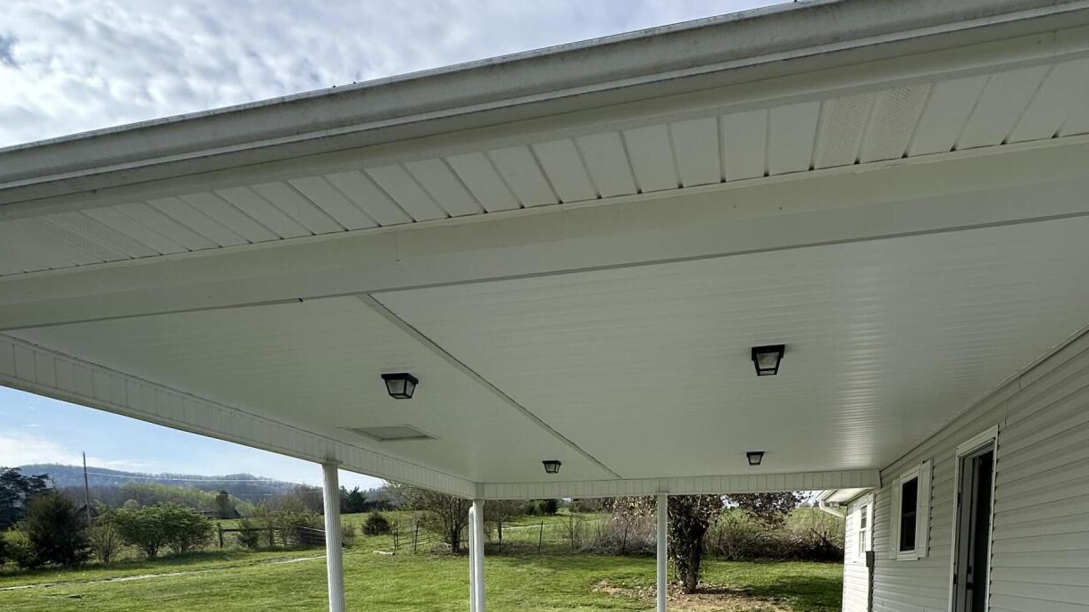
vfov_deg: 39.0
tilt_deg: -4.9
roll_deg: +0.3
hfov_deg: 74.0
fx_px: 722
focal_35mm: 25
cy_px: 651
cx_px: 566
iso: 40
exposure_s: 1/1595
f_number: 2.2
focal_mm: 2.22
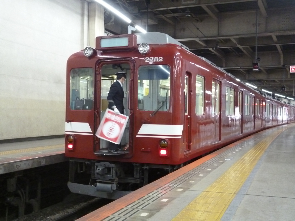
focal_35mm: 41
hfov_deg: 45.8
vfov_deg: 35.1
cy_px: 110
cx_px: 148
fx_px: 349
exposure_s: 1/15
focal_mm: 7.3
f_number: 3.7
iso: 800
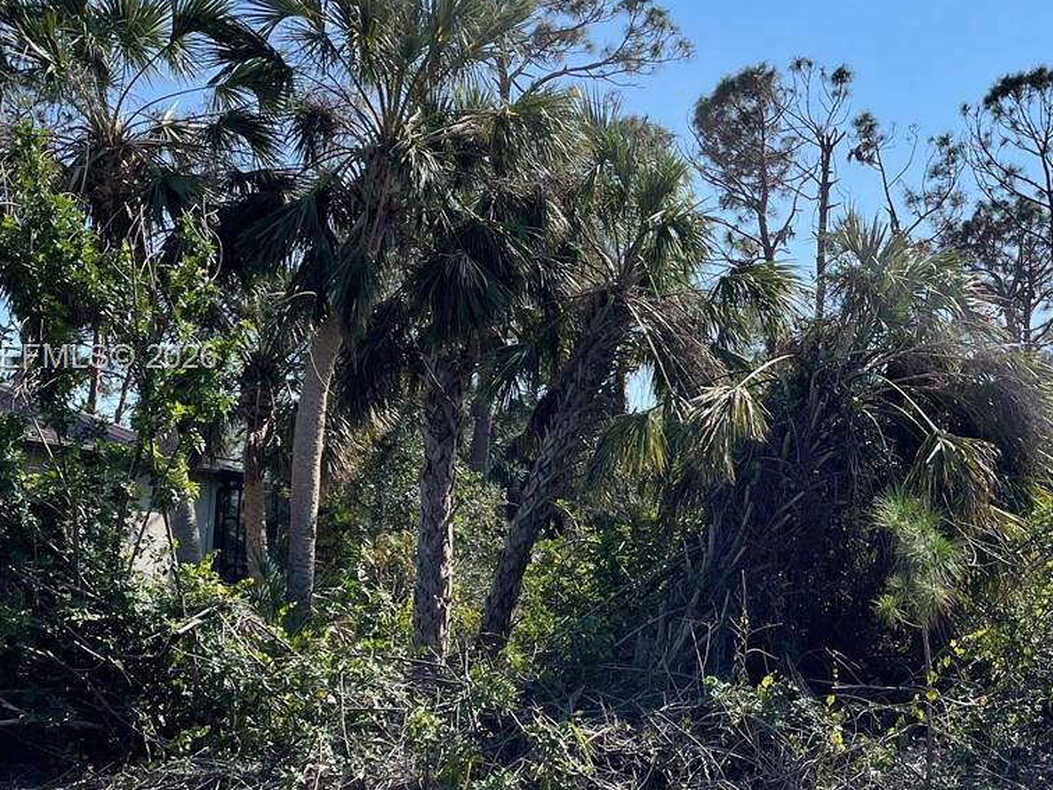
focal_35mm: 55
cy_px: 359
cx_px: 898
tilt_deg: +8.3
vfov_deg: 26.5
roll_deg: +0.2
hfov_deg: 33.5
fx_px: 1673
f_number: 1.6
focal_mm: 4.2
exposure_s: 1/4831
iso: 32
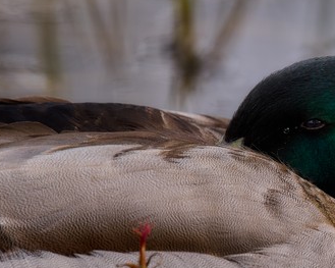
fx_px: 9049
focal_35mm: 913
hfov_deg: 2.1
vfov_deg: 1.7
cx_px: 319
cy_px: 140
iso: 400
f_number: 7.1
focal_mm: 500
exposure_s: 1/500
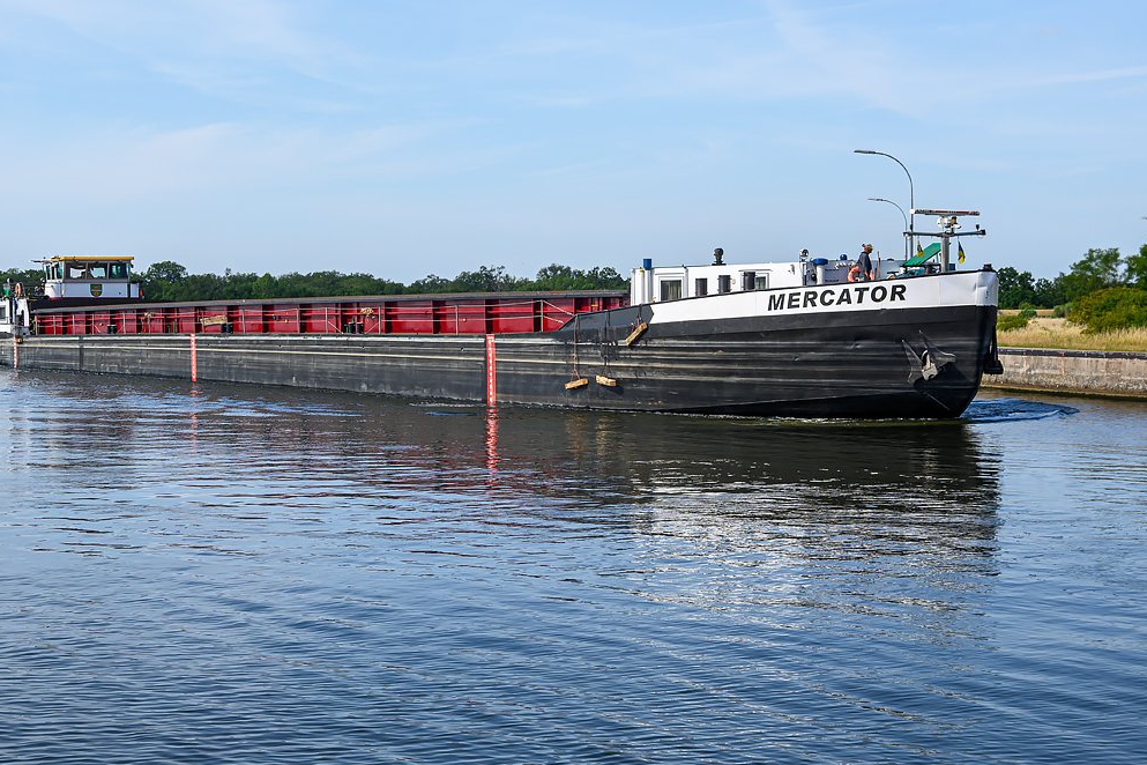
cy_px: 416
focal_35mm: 59
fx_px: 1877
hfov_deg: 34.0
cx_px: 559
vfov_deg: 23.0
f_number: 8
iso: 200
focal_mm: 32.5
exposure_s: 1/400
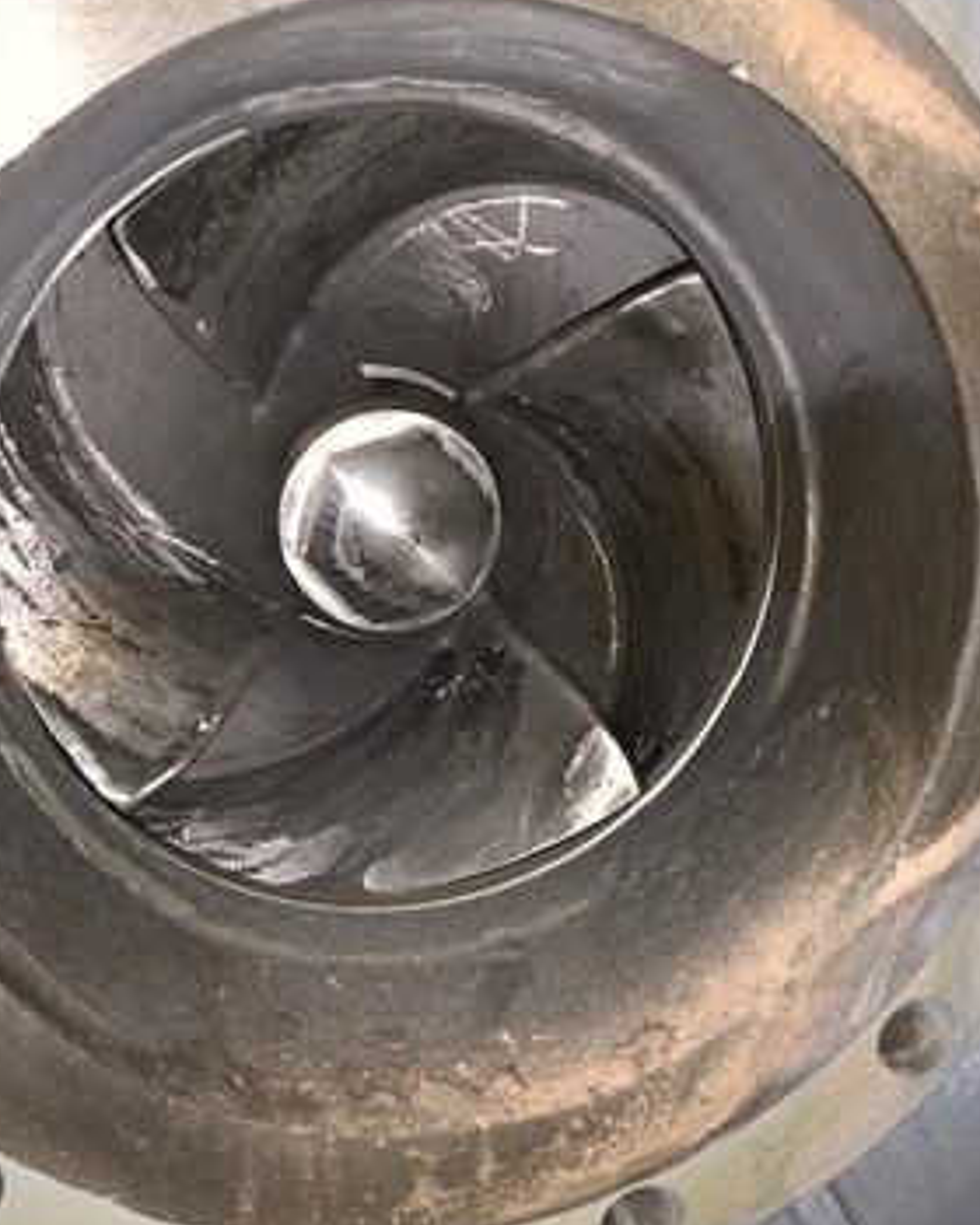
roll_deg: +0.2
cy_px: 620
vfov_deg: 60.4
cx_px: 469
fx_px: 1051
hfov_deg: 50.0
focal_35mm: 29
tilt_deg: -13.3
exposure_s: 1/22
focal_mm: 4.25
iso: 25
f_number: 1.8
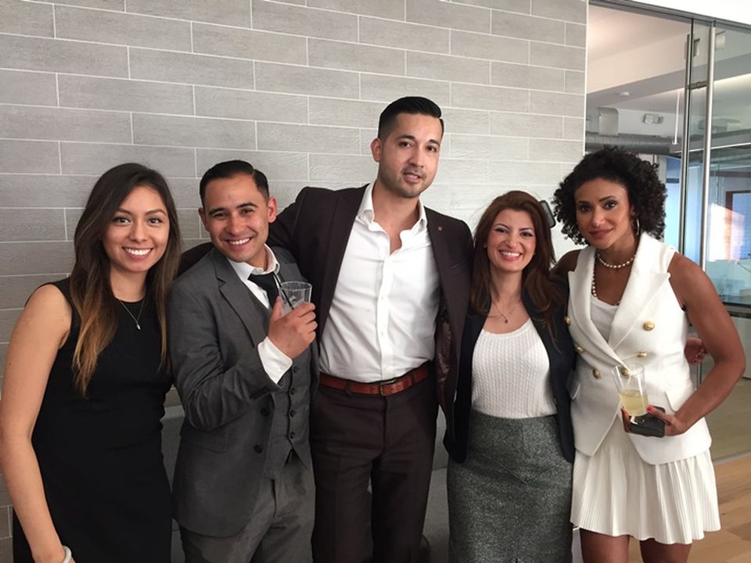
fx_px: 629
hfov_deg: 61.7
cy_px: 282
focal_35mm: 29
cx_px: 376
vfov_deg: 48.2
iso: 50
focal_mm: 4.15
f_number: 2.2
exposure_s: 1/30
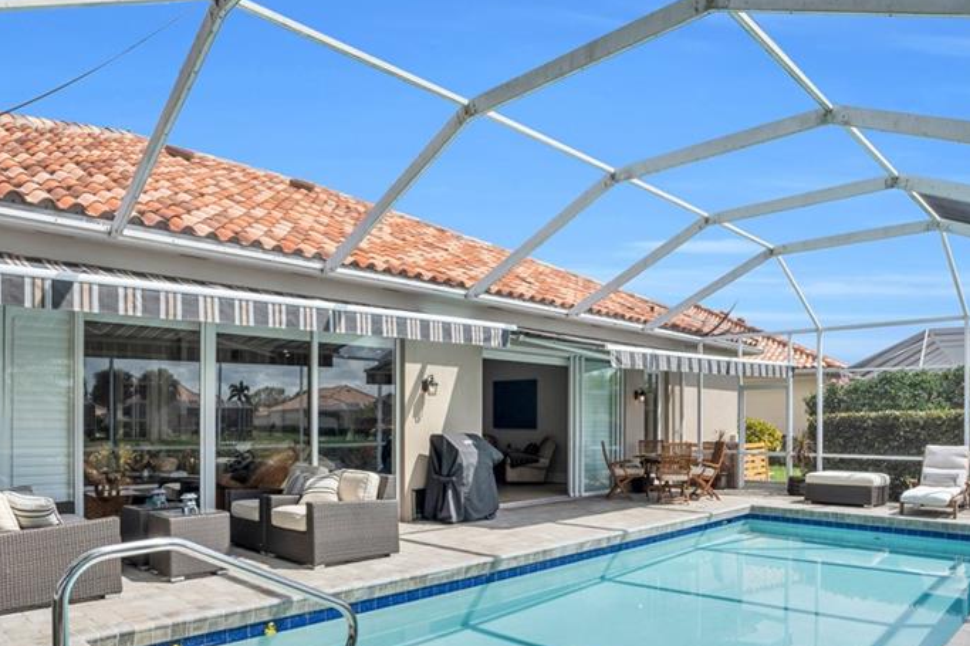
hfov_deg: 73.8
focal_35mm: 24
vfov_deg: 52.2
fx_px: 646
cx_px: 487
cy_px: 425
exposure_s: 1/500
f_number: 9
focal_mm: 16
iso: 200
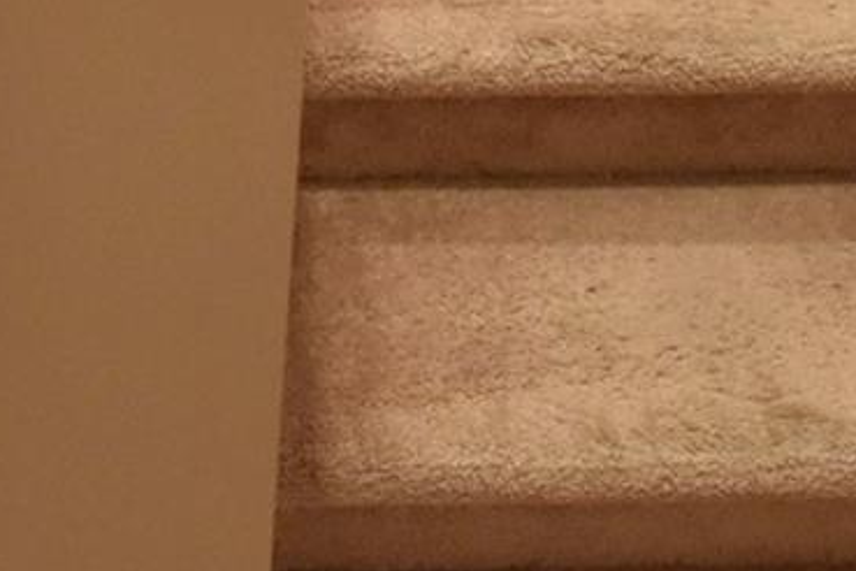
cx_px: 158
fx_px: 1545
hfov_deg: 30.1
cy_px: -362
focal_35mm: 65
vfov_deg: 17.9
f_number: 3.5
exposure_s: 1/60
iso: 3600
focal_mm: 10
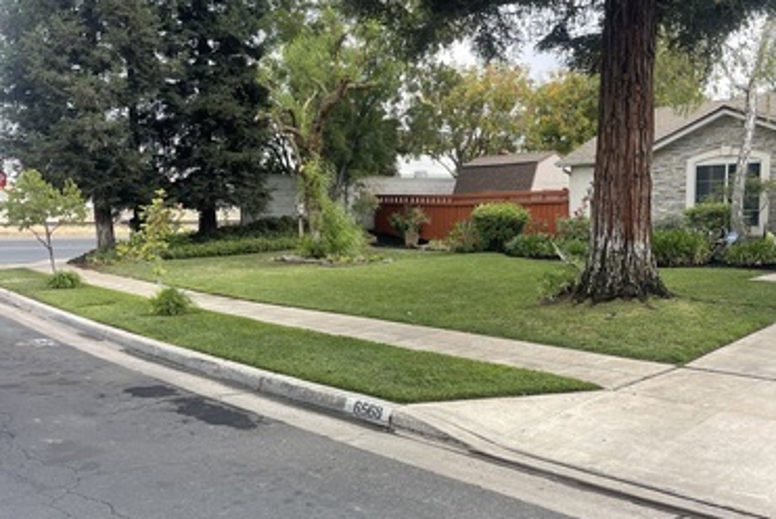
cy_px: 297
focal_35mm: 35
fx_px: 755
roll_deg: +1.2
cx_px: 388
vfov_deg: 37.8
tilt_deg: -4.7
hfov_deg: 54.4
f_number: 1.6
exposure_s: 1/818
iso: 32
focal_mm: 5.1
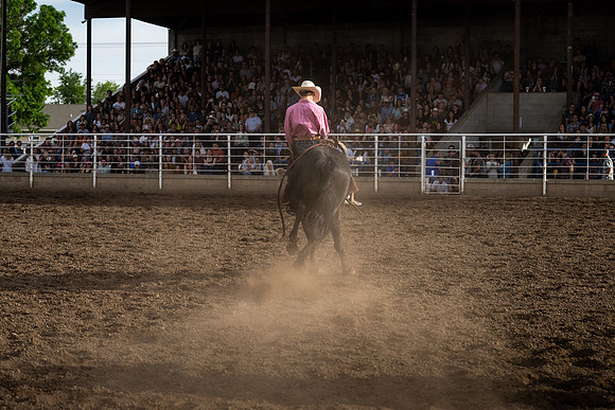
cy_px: 215
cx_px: 273
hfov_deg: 24.3
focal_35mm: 83
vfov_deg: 16.4
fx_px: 1427
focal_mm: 64
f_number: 3.5
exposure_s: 1/10000
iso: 1000
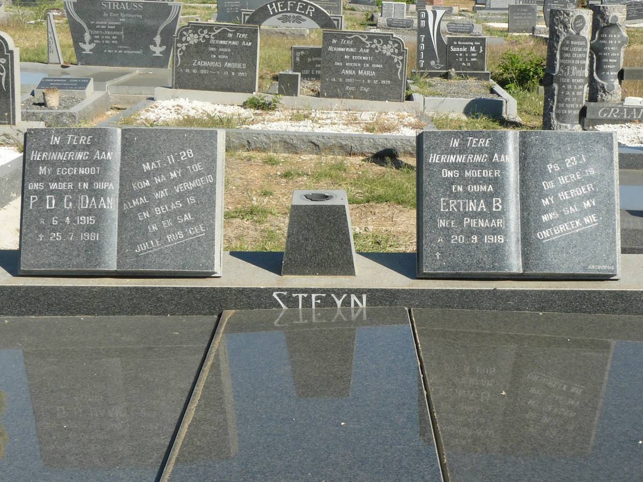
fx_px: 1263
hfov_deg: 28.6
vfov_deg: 21.6
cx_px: 322
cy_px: 241
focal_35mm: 68
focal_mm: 9.5
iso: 100
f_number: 5.6
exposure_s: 1/320
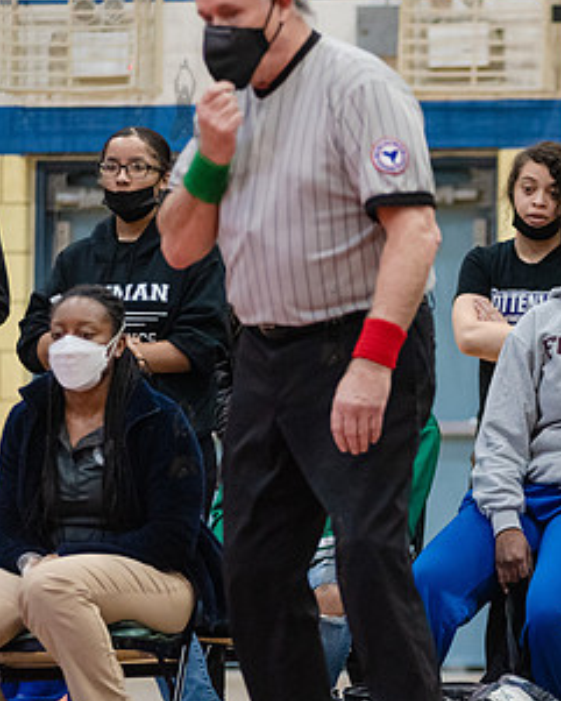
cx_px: 633
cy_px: 437
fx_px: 5061
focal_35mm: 244
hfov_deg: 6.3
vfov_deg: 7.9
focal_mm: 135
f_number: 3.5
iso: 4000
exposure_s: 1/400
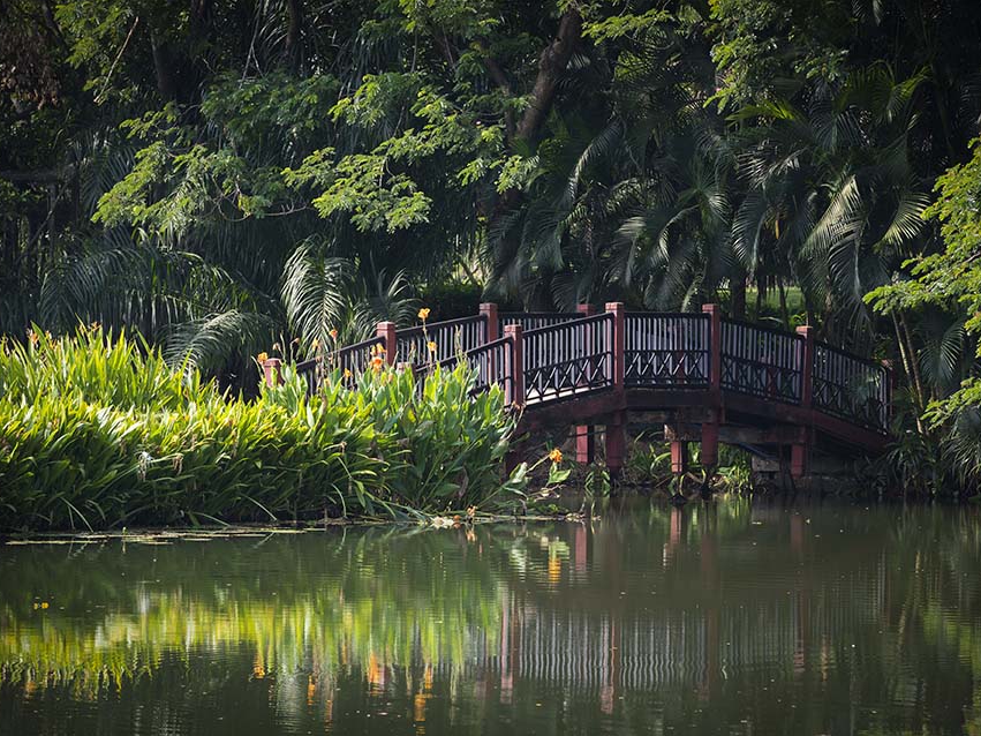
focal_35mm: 217
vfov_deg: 6.8
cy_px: 369
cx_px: 499
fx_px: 6149
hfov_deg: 9.1
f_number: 11
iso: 640
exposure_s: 1/250
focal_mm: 200
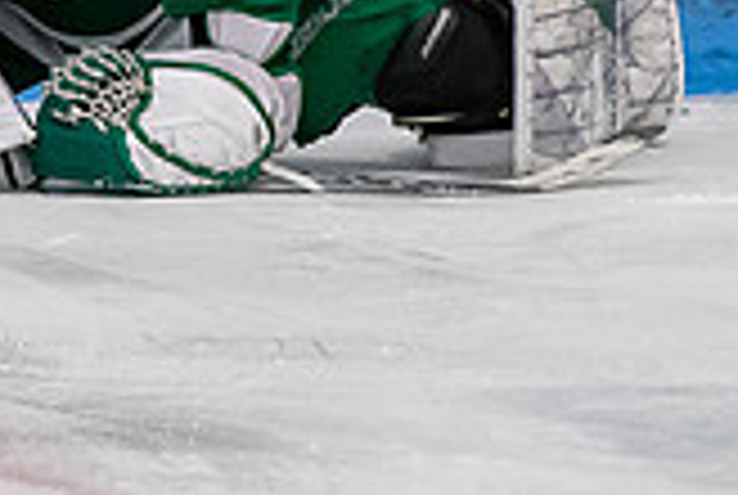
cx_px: -520
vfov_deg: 1.5
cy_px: -134
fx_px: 19161
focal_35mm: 933
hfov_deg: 2.2
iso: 2000
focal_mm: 150
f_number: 3.2
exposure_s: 1/800
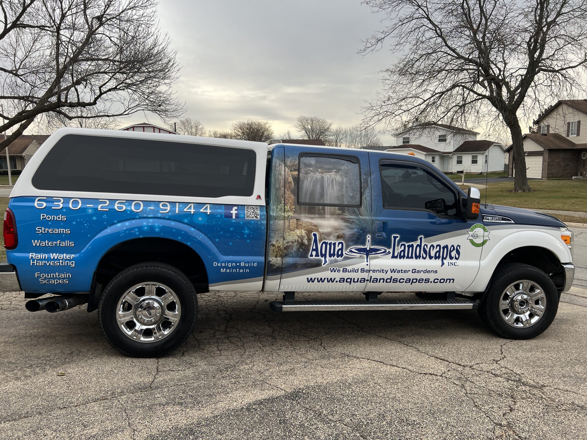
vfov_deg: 53.1
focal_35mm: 26
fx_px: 441
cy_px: 220
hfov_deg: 67.3
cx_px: 294
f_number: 1.5
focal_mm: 5.7
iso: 32
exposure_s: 1/121
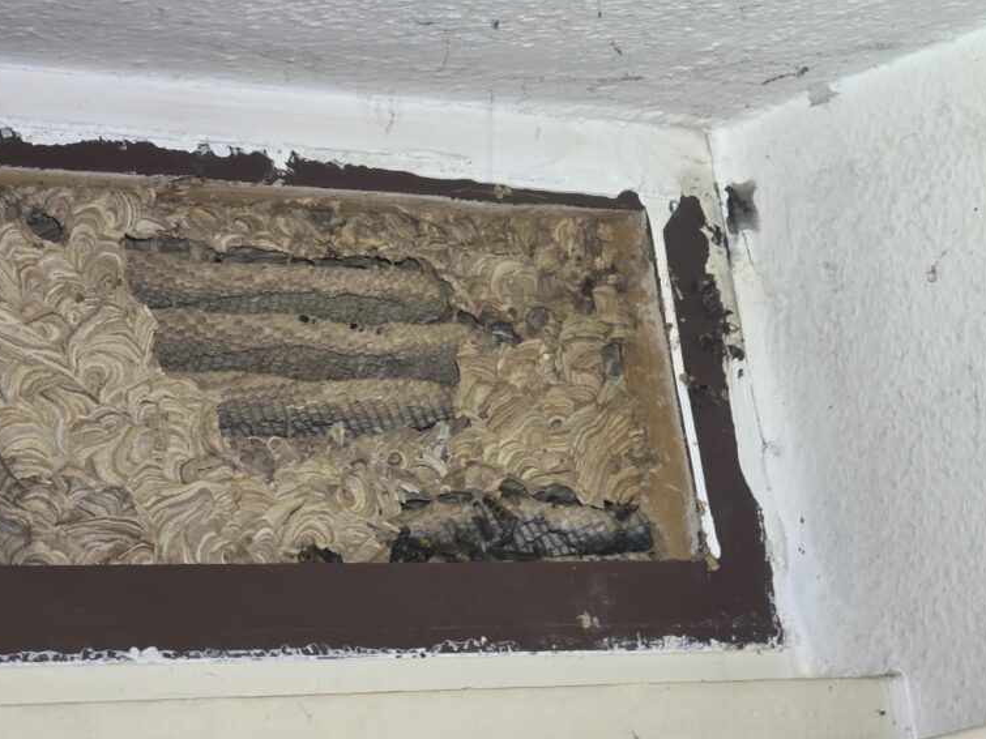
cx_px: 336
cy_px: 322
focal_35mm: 156
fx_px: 4443
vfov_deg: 9.5
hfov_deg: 12.6
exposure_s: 1/50
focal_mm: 18.6
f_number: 3.4
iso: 640
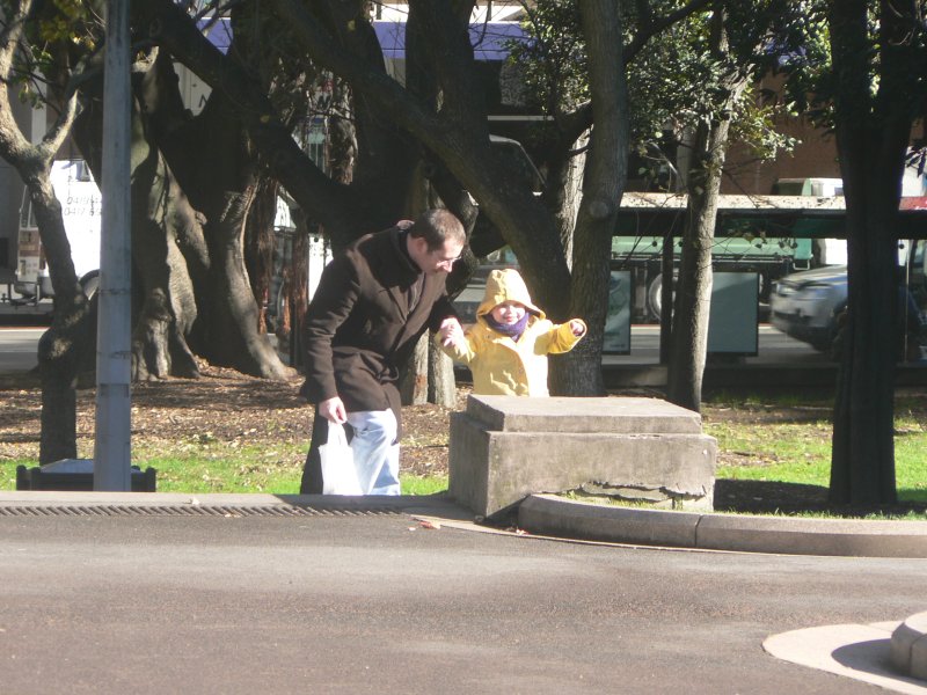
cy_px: 348
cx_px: 464
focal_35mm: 311
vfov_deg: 4.8
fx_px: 8328
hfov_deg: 6.4
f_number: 4
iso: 80
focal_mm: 51.8
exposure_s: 1/125
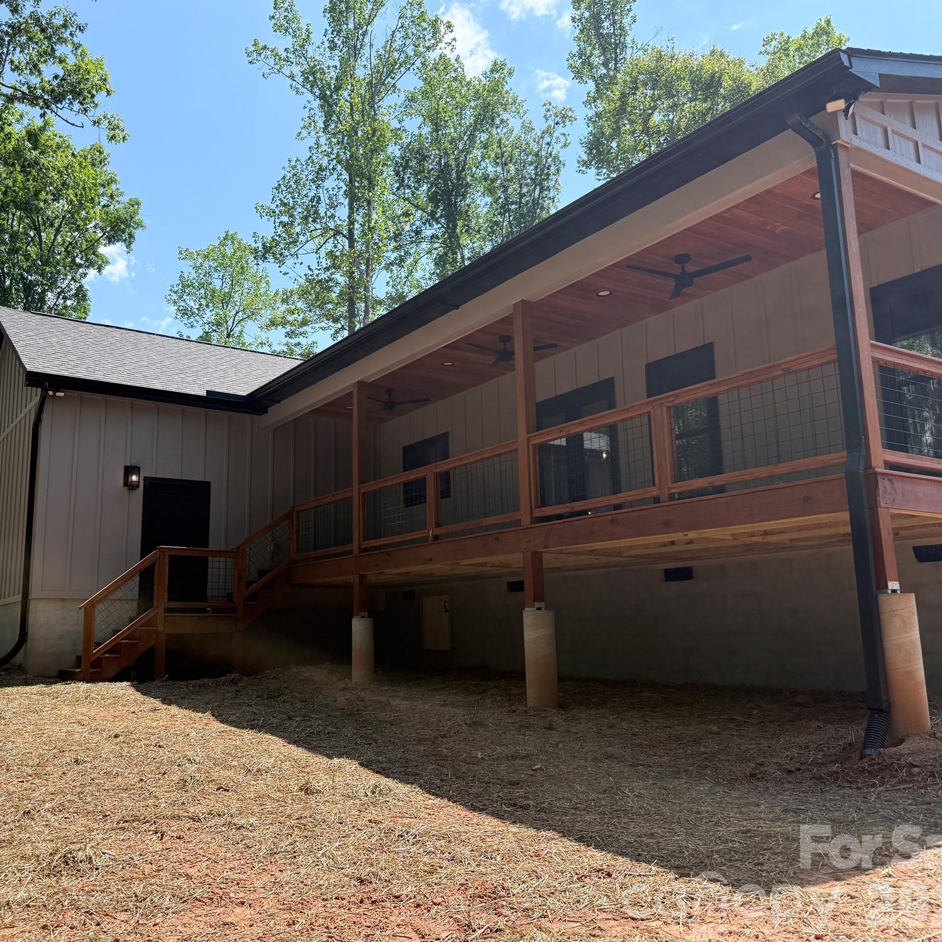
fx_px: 893
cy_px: 465
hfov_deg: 55.0
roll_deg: +0.6
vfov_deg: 55.6
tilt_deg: +10.0
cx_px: 357
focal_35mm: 29
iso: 100
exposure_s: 1/2703
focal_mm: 6.76
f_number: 1.78
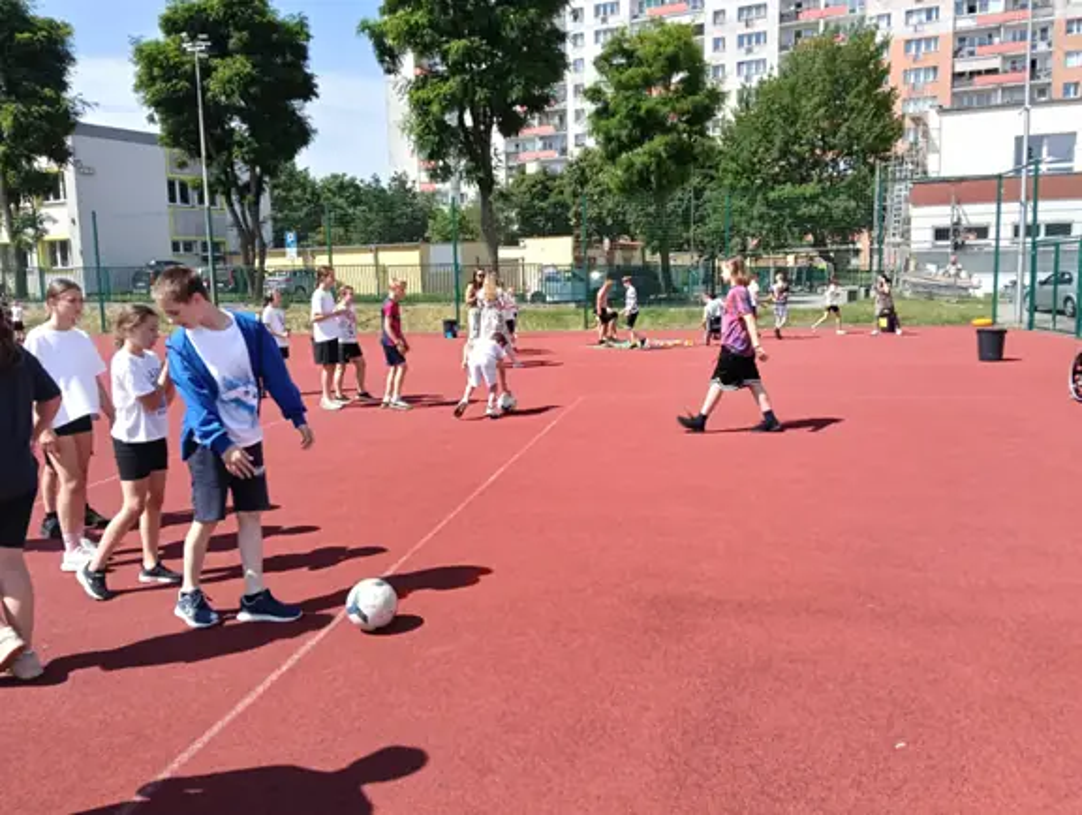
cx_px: 541
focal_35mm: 27
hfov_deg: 65.2
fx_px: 845
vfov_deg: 51.5
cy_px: 408
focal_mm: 3.98
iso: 64
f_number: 1.8
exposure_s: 1/535
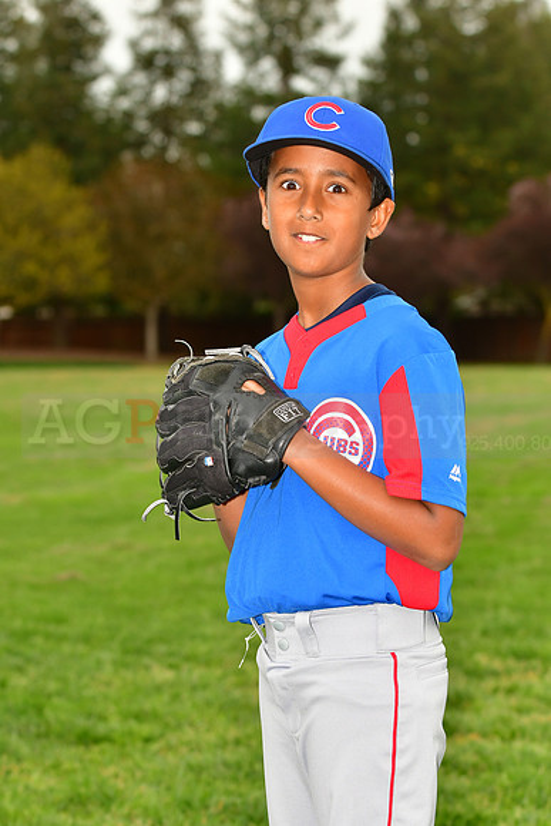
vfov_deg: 16.6
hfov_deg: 11.2
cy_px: 413
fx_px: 2822
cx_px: 276
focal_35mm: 123
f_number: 5
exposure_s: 1/800
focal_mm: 82
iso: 400
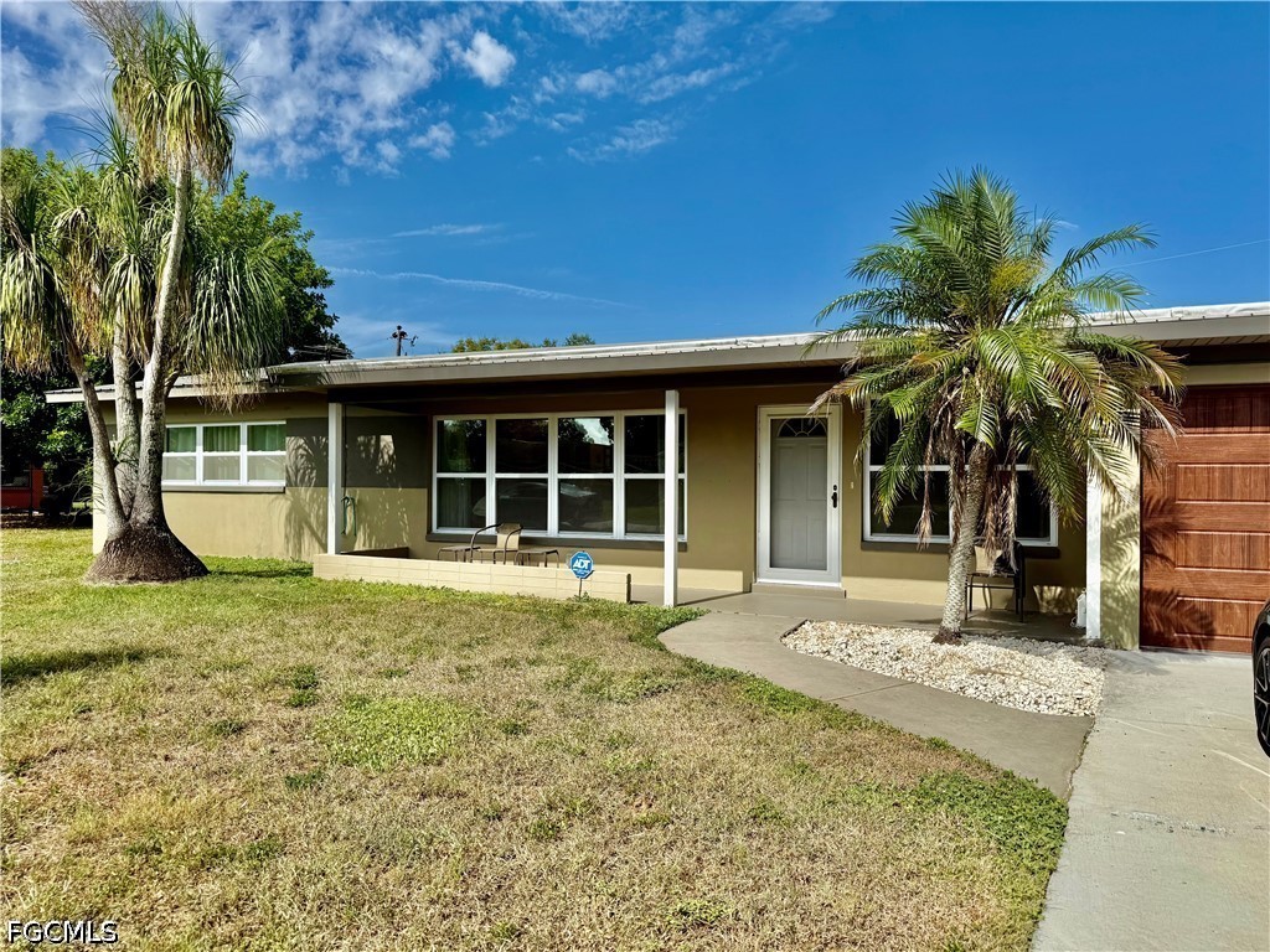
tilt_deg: +0.1
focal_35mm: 24
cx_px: 635
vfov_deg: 56.8
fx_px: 881
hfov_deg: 71.6
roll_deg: -0.4
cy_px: 476
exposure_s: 1/5319
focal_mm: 6.76
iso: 80
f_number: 1.78
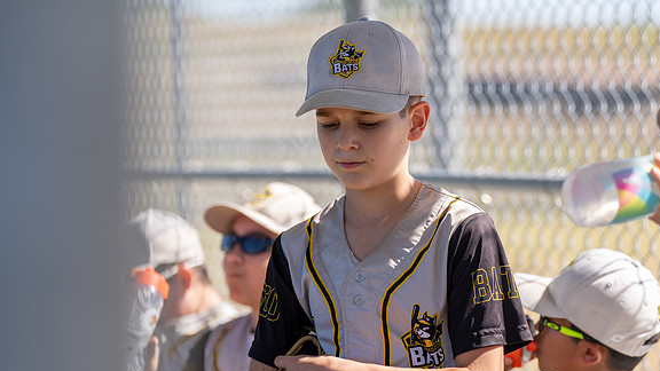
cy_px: 183
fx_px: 3623
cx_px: 329
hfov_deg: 10.4
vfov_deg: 5.9
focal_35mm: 207
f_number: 2.8
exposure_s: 1/1000
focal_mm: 122
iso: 100
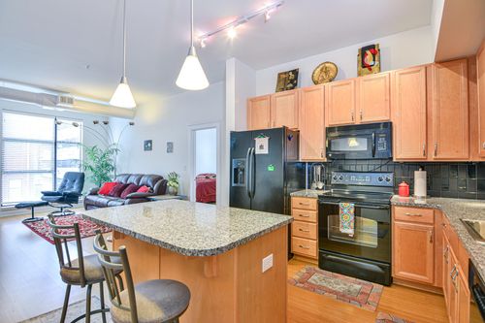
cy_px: 162
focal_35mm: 16
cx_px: 242
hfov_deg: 95.0
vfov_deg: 72.0
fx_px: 222
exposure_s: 1/4
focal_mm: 11
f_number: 5
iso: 100
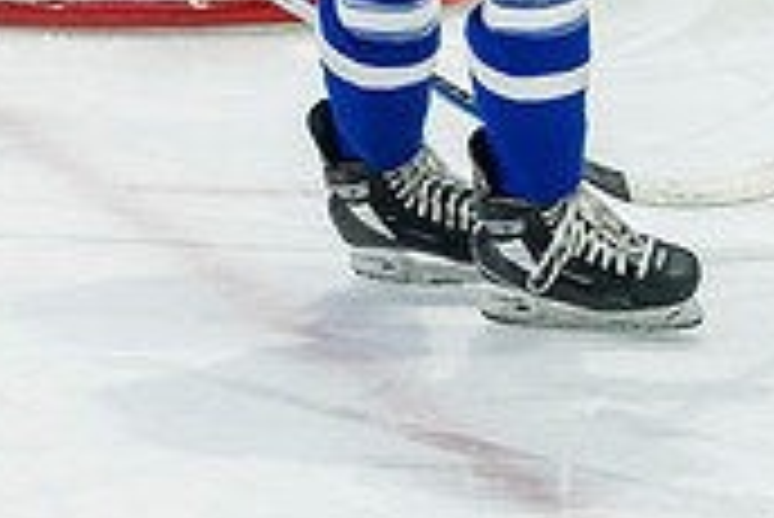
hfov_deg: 4.7
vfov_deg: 3.2
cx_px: 497
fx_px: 9339
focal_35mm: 434
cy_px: -282
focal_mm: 95
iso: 1600
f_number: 3.2
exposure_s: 1/1000
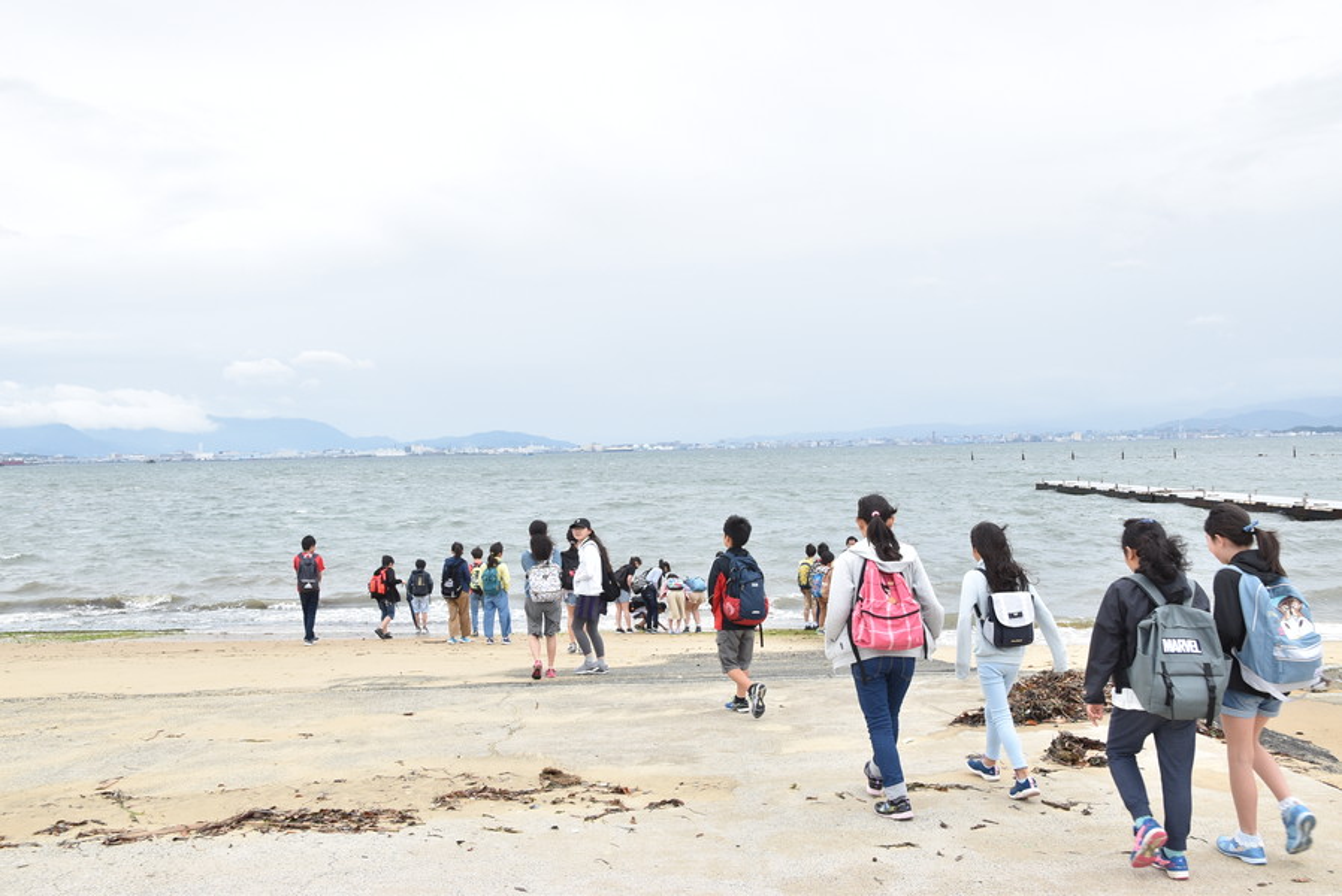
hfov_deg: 61.9
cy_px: 448
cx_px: 671
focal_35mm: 30
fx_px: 1119
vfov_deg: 43.7
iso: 160
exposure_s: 1/250
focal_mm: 20
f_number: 6.3
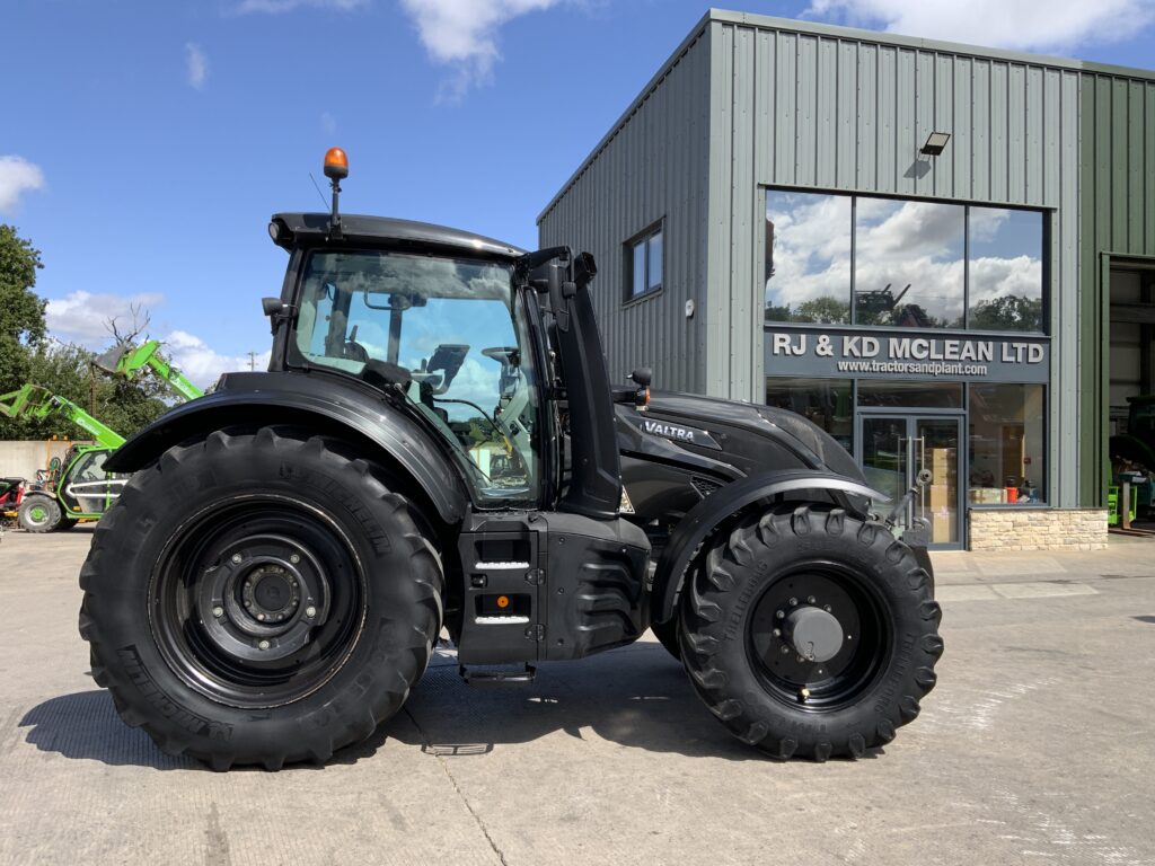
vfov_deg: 48.2
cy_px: 433
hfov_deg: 61.7
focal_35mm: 29
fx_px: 968
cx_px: 578
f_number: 1.8
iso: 16
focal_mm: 3
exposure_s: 1/1490
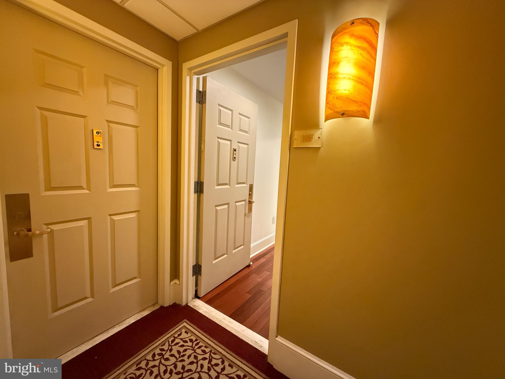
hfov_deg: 102.1
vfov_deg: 85.7
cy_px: 190
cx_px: 252
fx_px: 204
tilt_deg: -5.9
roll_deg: -2.8
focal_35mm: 14
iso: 1250
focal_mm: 2.22
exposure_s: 1/40
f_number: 2.2
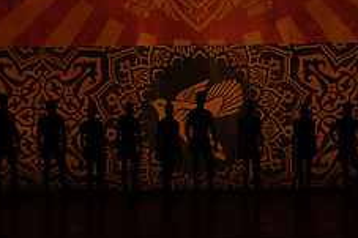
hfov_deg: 11.5
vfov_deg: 7.6
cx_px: 213
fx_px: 1779
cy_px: -15
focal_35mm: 179
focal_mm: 70
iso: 3200
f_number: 5
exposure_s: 1/500
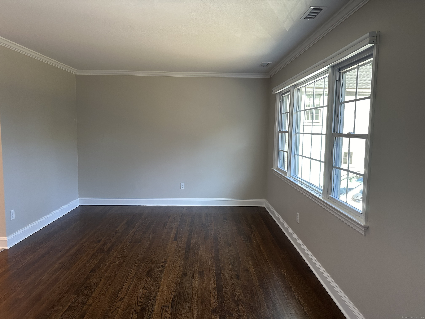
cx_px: 212
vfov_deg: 56.8
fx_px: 295
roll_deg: -1.2
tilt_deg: -5.4
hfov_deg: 71.6
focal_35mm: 24
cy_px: 160
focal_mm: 6.86
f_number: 1.78
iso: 125
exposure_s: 1/120
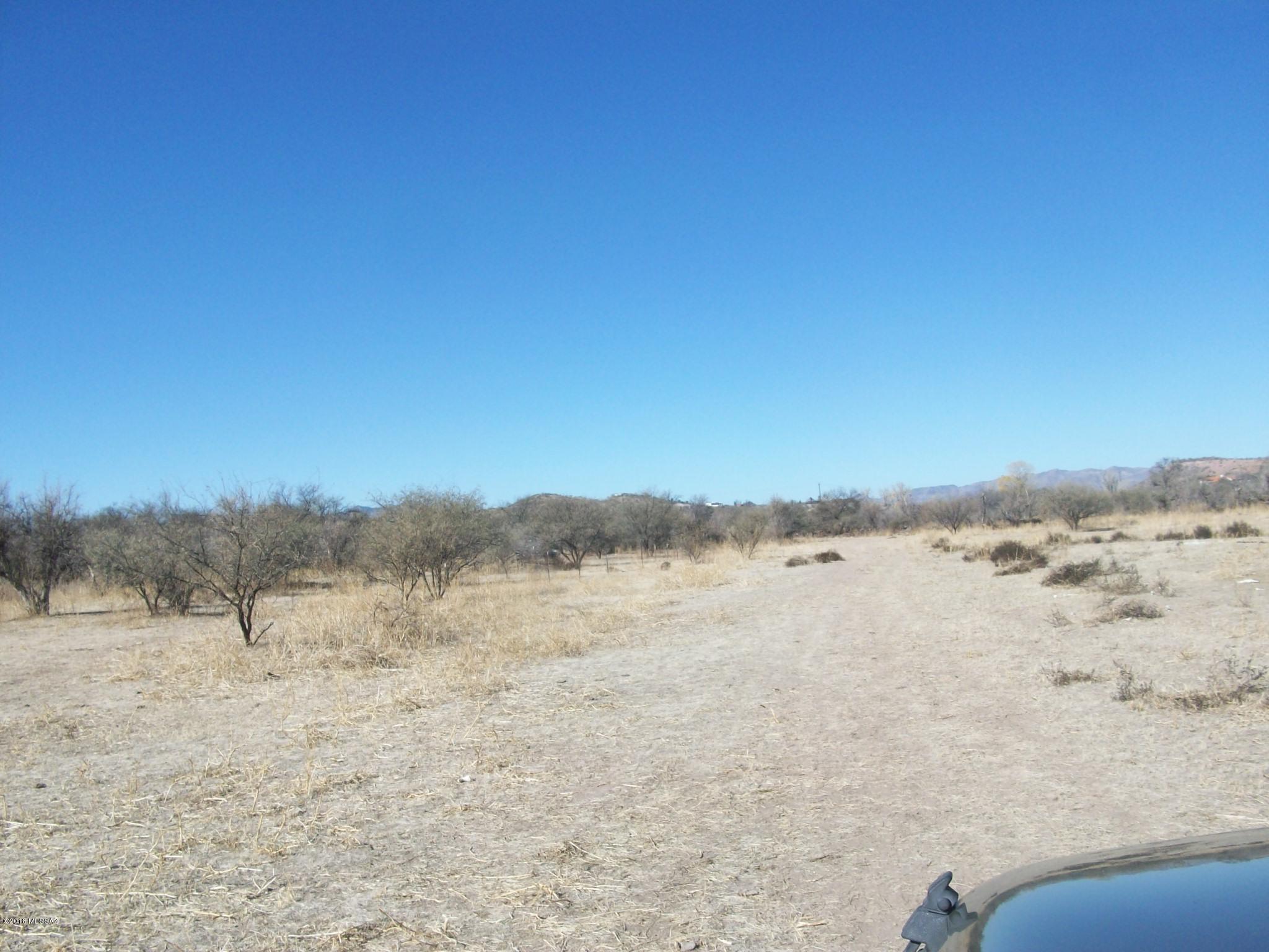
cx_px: 634
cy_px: 476
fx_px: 1246
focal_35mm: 34
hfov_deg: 54.0
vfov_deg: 41.8
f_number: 5.5
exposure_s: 1/342
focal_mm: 5.7
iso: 64
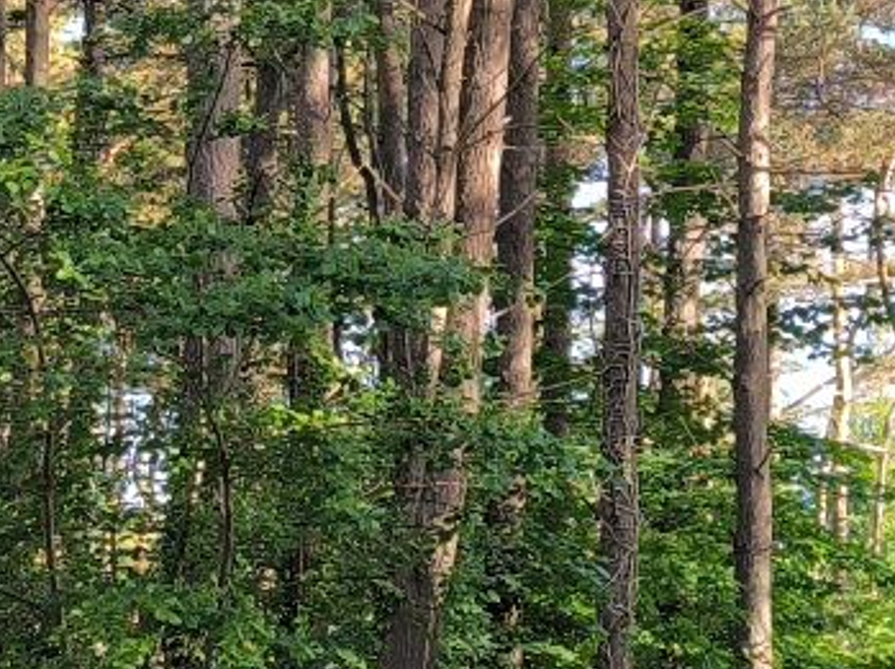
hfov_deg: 14.0
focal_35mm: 141
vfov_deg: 10.5
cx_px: 228
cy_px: 192
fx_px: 3642
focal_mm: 6.92
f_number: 1.9
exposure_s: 1/138
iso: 50
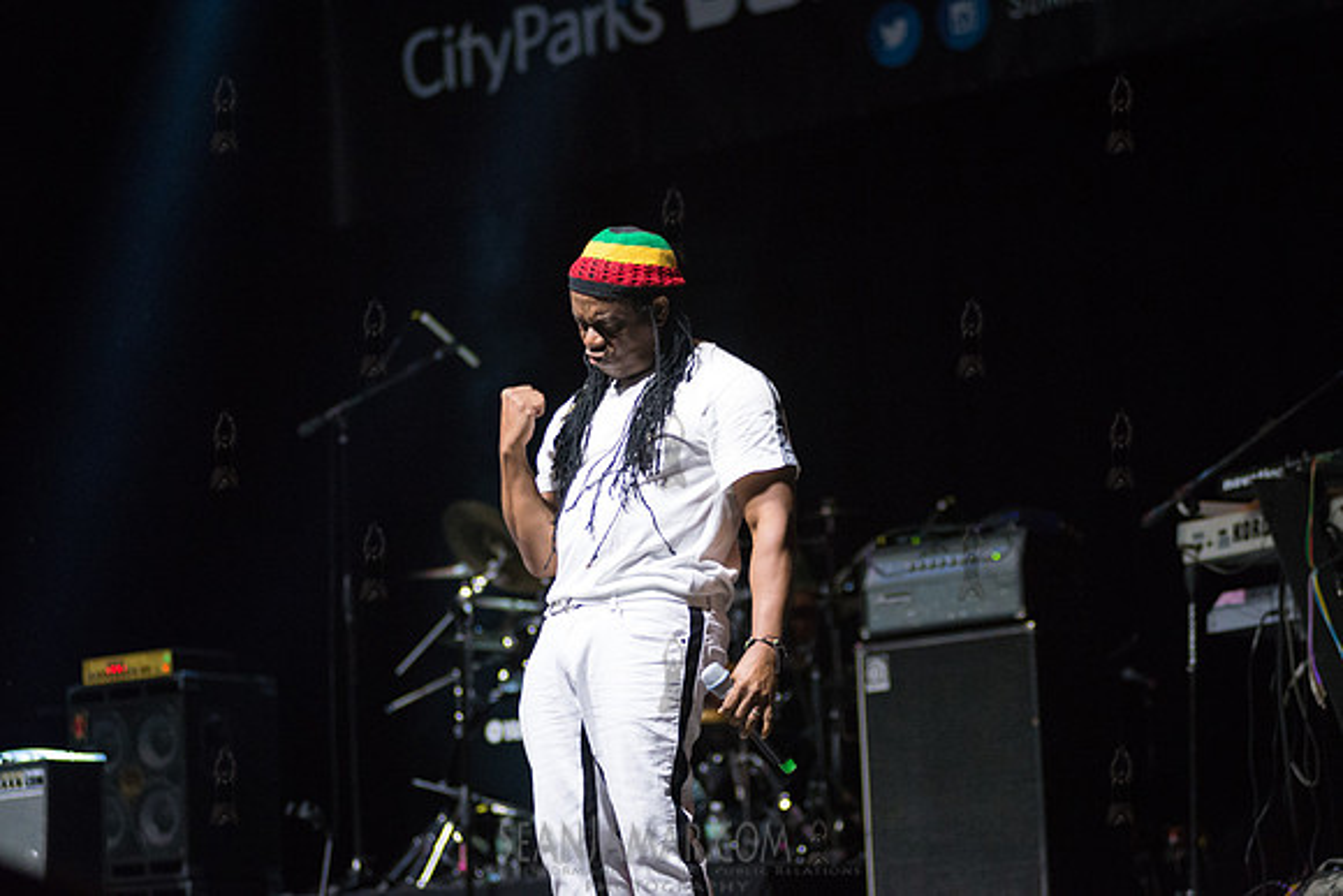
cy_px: 448
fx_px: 3918
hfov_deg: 19.5
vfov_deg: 13.0
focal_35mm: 105
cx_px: 672
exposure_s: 1/320
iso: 4000
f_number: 2.8
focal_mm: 105
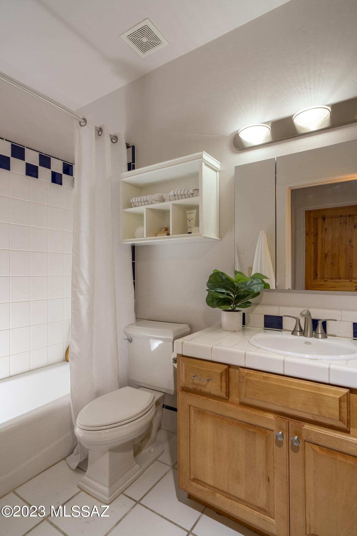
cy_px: 268
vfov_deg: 90.0
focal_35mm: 18
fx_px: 268
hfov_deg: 67.3
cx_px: 178
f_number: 9
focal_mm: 18
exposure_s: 1/15
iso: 200
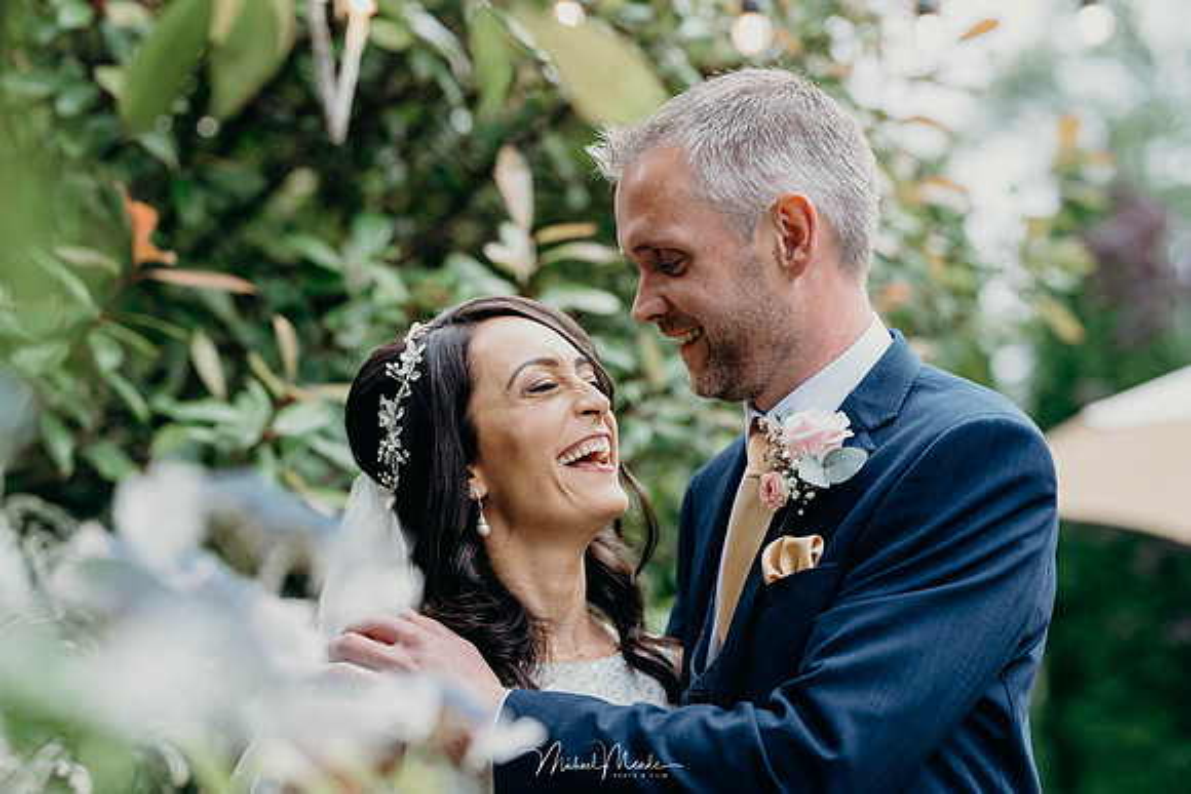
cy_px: 397
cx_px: 596
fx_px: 2813
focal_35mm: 85
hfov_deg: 23.9
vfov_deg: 16.1
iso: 500
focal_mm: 85
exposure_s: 1/800
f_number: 2.5
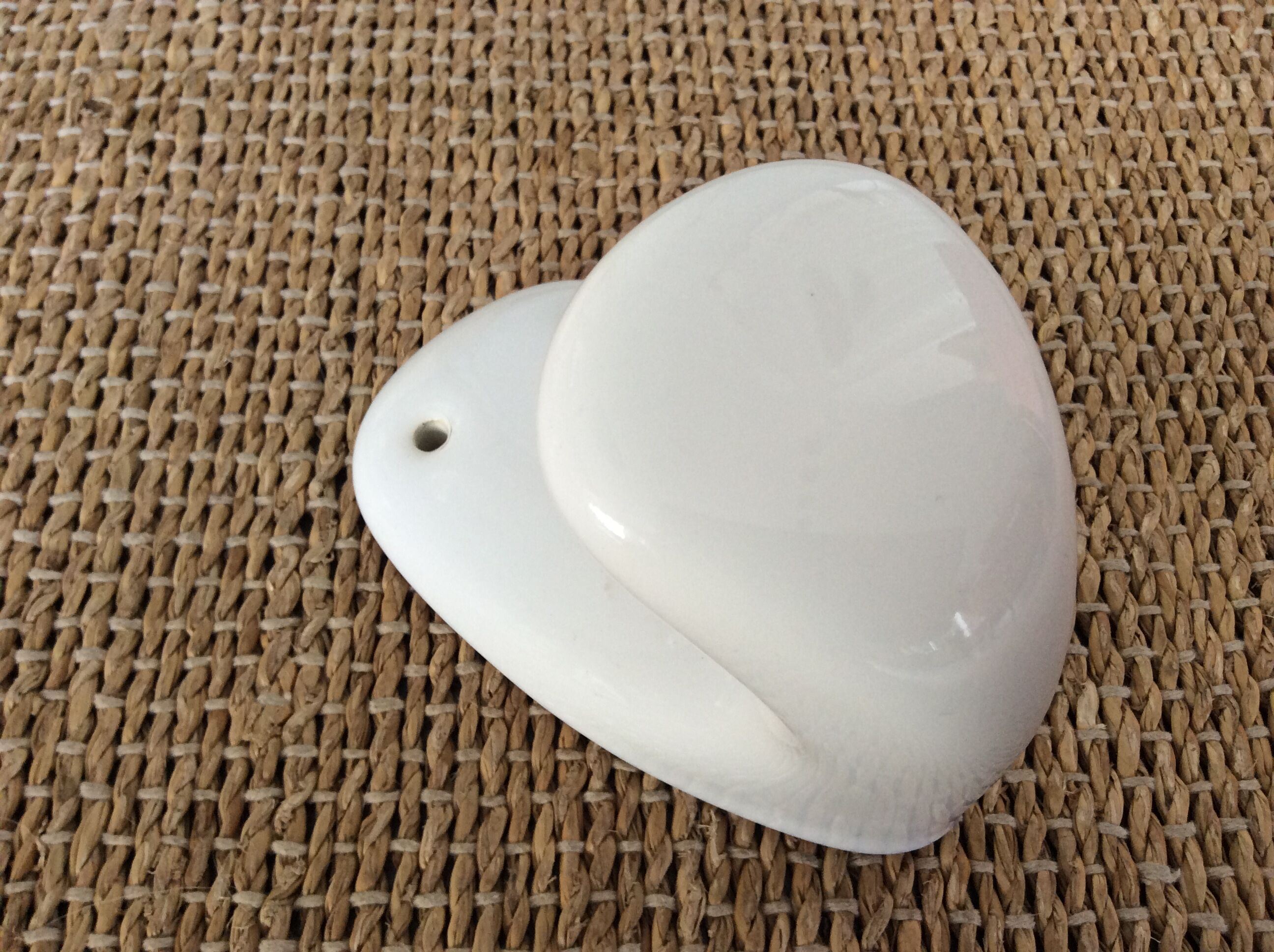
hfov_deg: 56.9
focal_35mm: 32
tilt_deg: -60.9
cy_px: 476
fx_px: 1176
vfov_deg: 44.1
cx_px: 637
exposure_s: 1/25
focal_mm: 3.3
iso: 80
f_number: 2.4
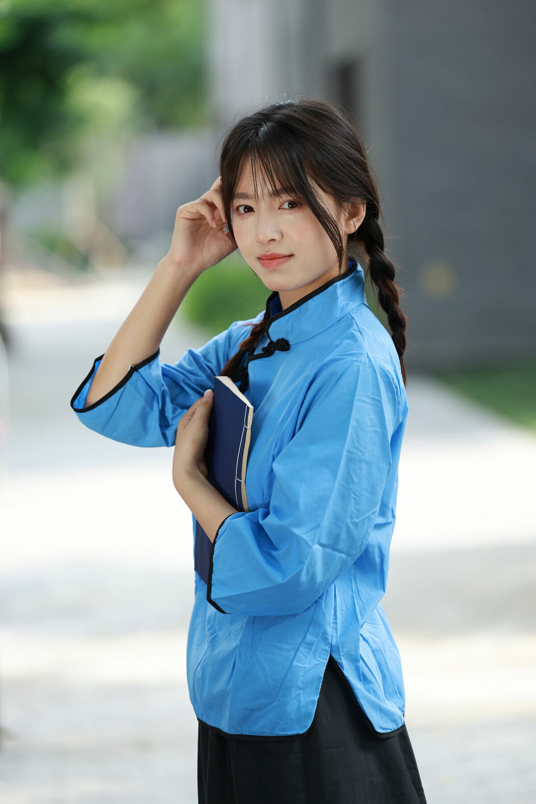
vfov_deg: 14.1
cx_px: 268
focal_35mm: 146
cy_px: 402
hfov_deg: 9.4
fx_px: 3260
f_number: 2.8
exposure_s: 1/200
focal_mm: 147
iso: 100
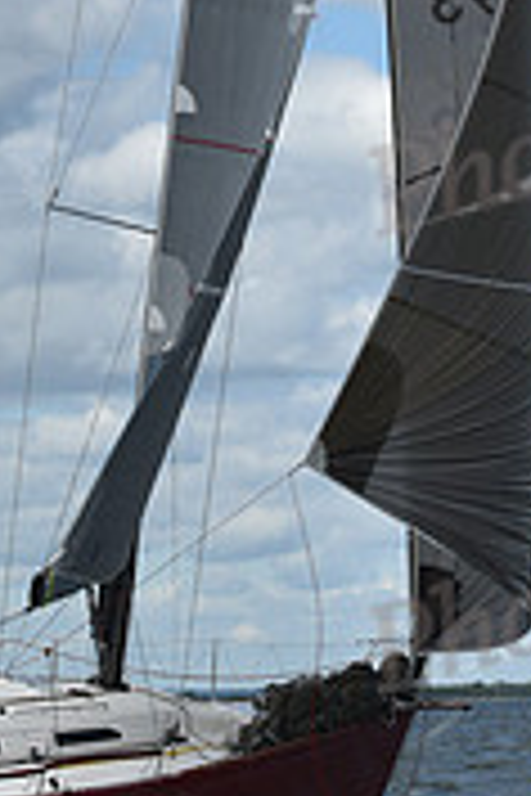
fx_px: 5066
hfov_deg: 6.0
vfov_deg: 8.9
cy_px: -49
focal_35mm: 229
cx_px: 137
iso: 320
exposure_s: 1/1250
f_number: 9
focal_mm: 70
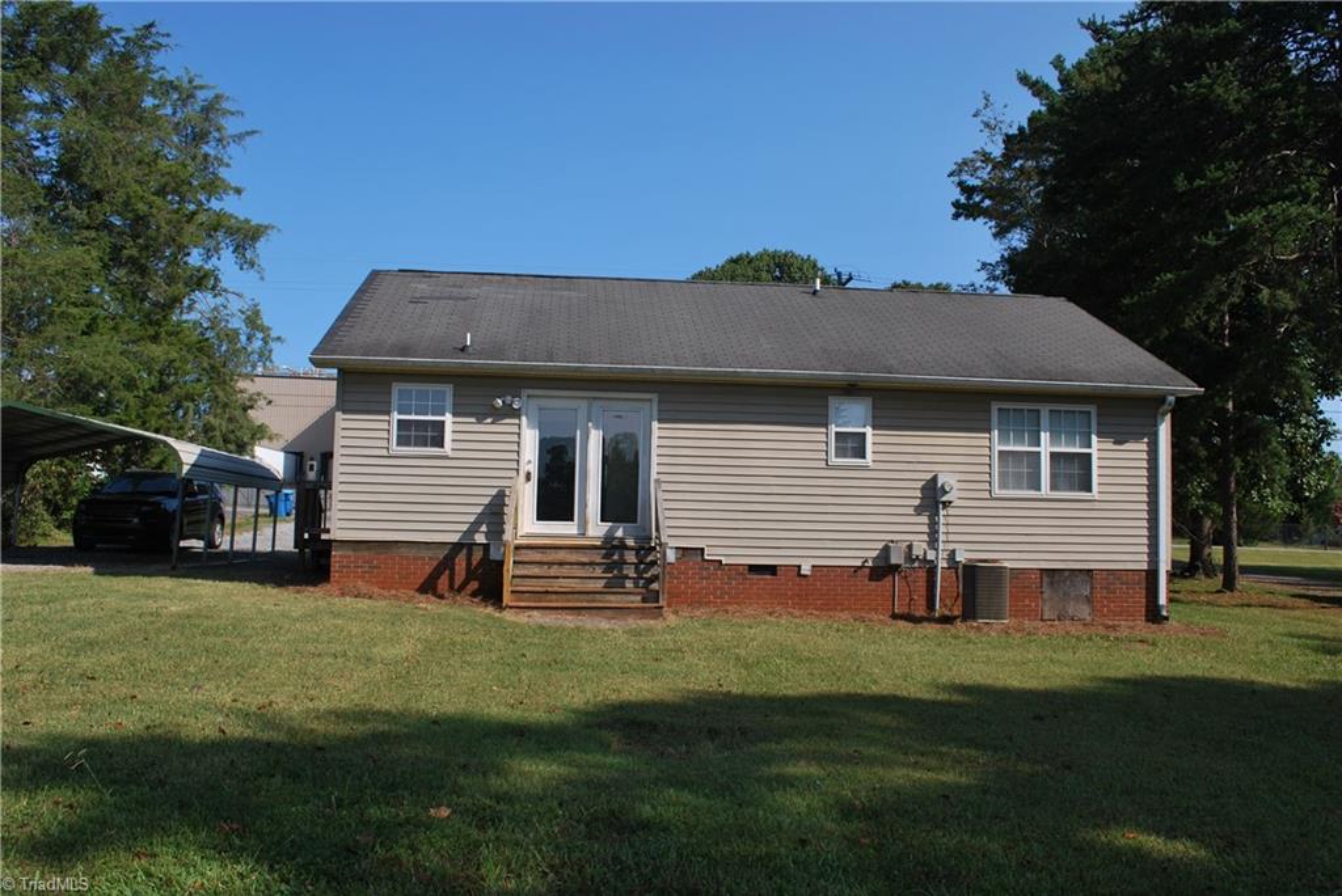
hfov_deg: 61.9
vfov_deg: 43.7
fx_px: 1119
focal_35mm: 30
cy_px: 448
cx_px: 671
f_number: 8
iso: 100
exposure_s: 1/250
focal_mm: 20
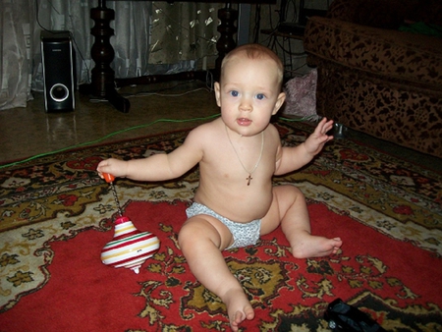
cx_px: 221
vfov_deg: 41.8
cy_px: 166
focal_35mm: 34
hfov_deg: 53.9
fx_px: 434
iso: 160
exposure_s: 1/60
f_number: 2.7
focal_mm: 6.1
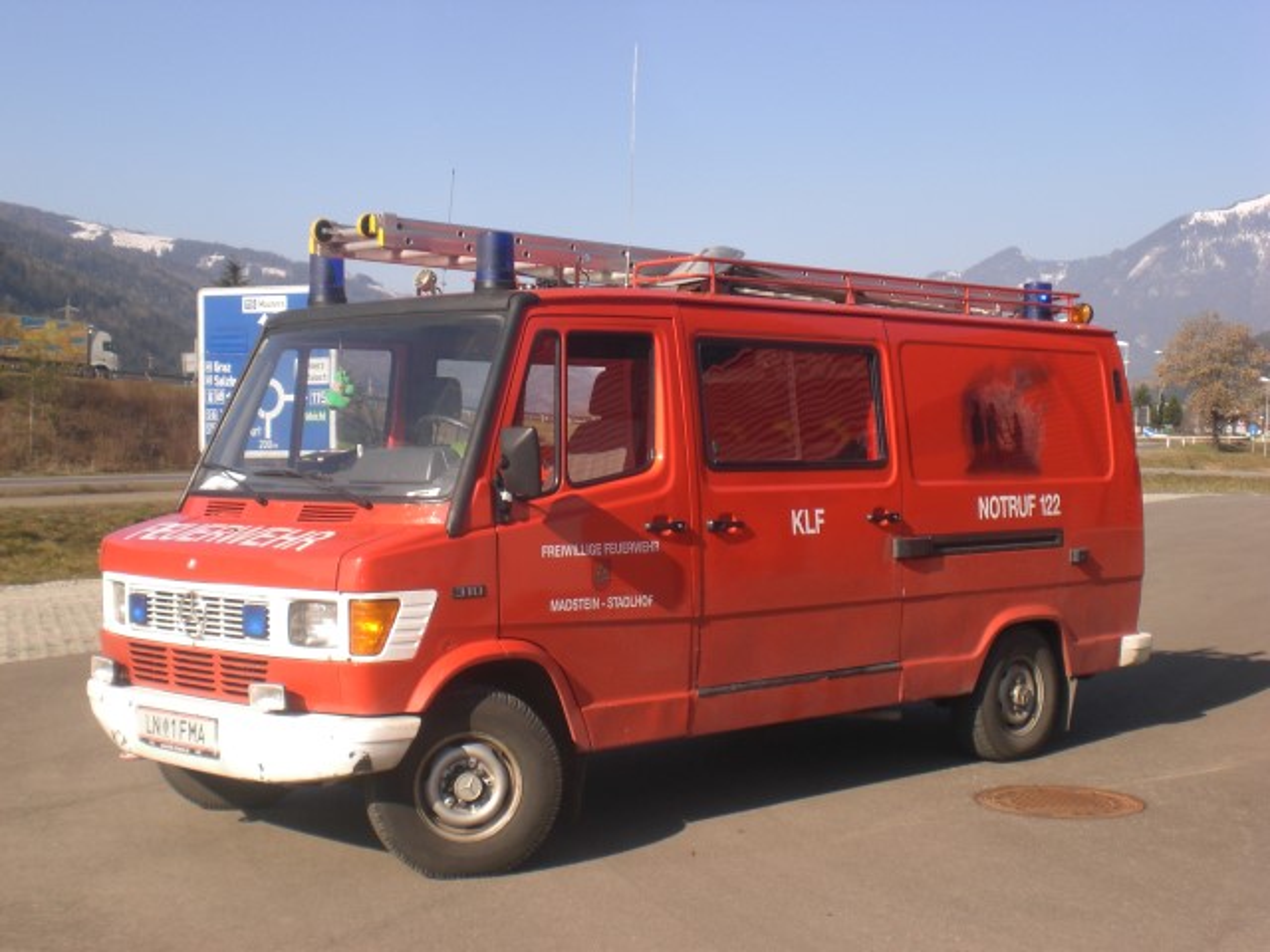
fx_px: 1871
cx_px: 635
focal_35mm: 51
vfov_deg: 28.6
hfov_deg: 37.5
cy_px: 476
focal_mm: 8.44
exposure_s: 1/320
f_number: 5.1
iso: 50
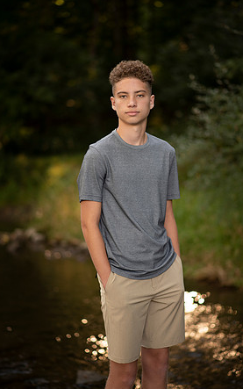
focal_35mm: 88
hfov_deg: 14.9
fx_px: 932
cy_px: 195
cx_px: 127
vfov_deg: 23.6
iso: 125
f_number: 1.8
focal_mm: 85
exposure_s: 1/250
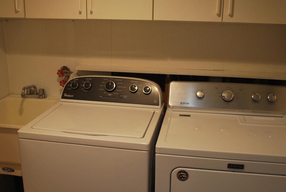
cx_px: 136
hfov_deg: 50.6
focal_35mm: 38
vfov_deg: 35.1
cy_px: 85
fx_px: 302
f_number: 3.5
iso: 450
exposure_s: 1/30
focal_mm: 18
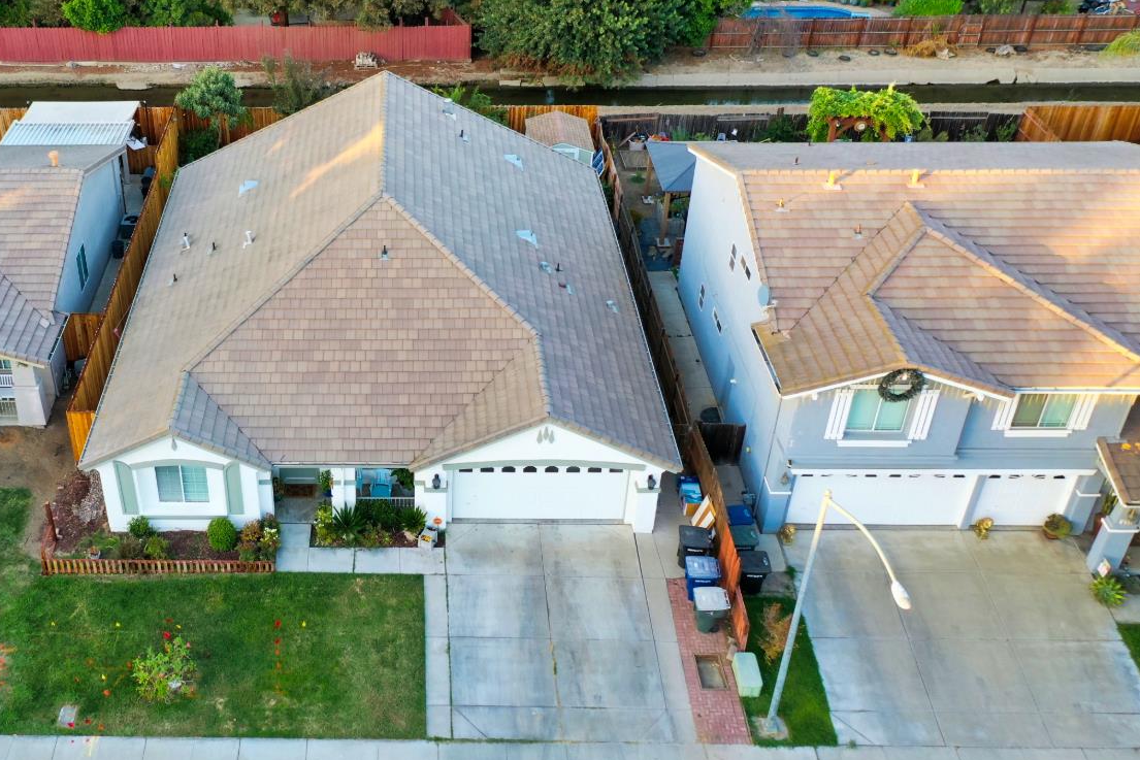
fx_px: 1203
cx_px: 369
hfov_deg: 49.7
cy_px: 316
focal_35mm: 38
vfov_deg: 35.0
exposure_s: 1/50
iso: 100
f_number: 3.2
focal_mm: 10.26
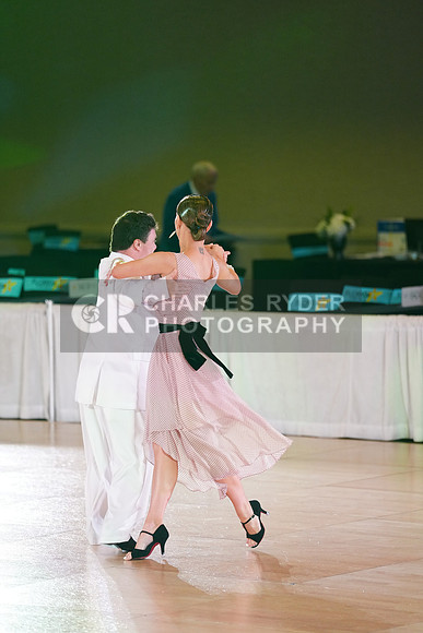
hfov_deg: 6.9
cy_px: 316
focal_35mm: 200
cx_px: 212
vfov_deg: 10.3
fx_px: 3523
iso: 2500
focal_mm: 200
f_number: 2.8
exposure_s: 1/500
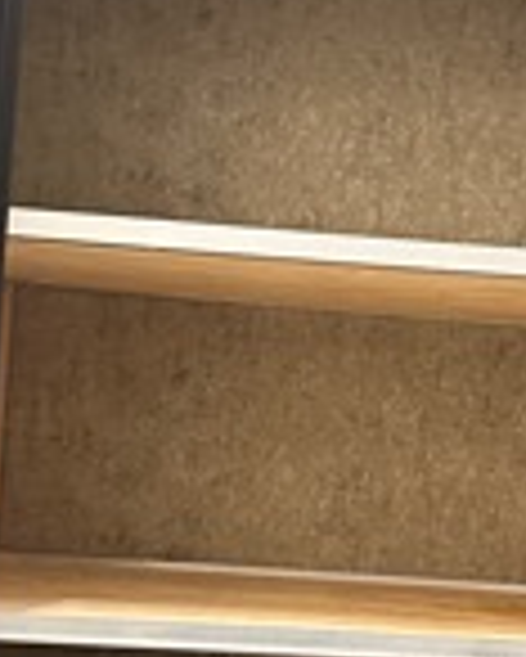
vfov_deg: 29.5
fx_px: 1244
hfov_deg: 23.6
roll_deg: -5.3
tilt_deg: +1.9
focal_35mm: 64
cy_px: 400
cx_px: 414
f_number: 1.78
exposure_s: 1/40
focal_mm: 6.86
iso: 640
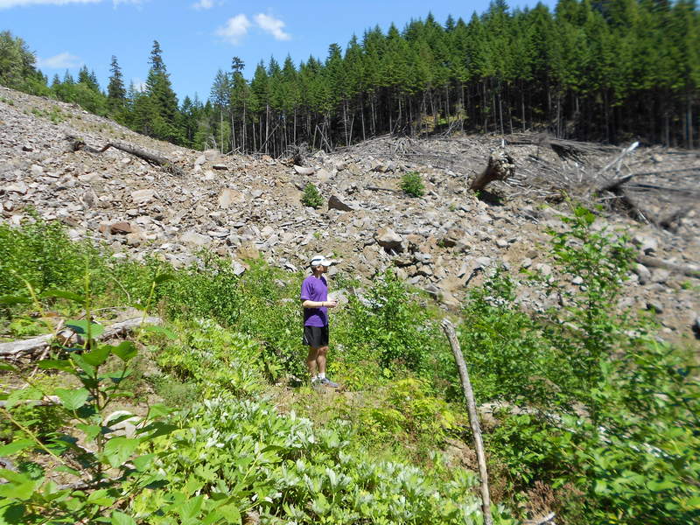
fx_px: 586
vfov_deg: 48.2
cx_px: 350
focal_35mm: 29
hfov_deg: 61.7
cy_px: 262
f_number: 3.4
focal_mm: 5.1
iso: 80
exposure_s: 1/640
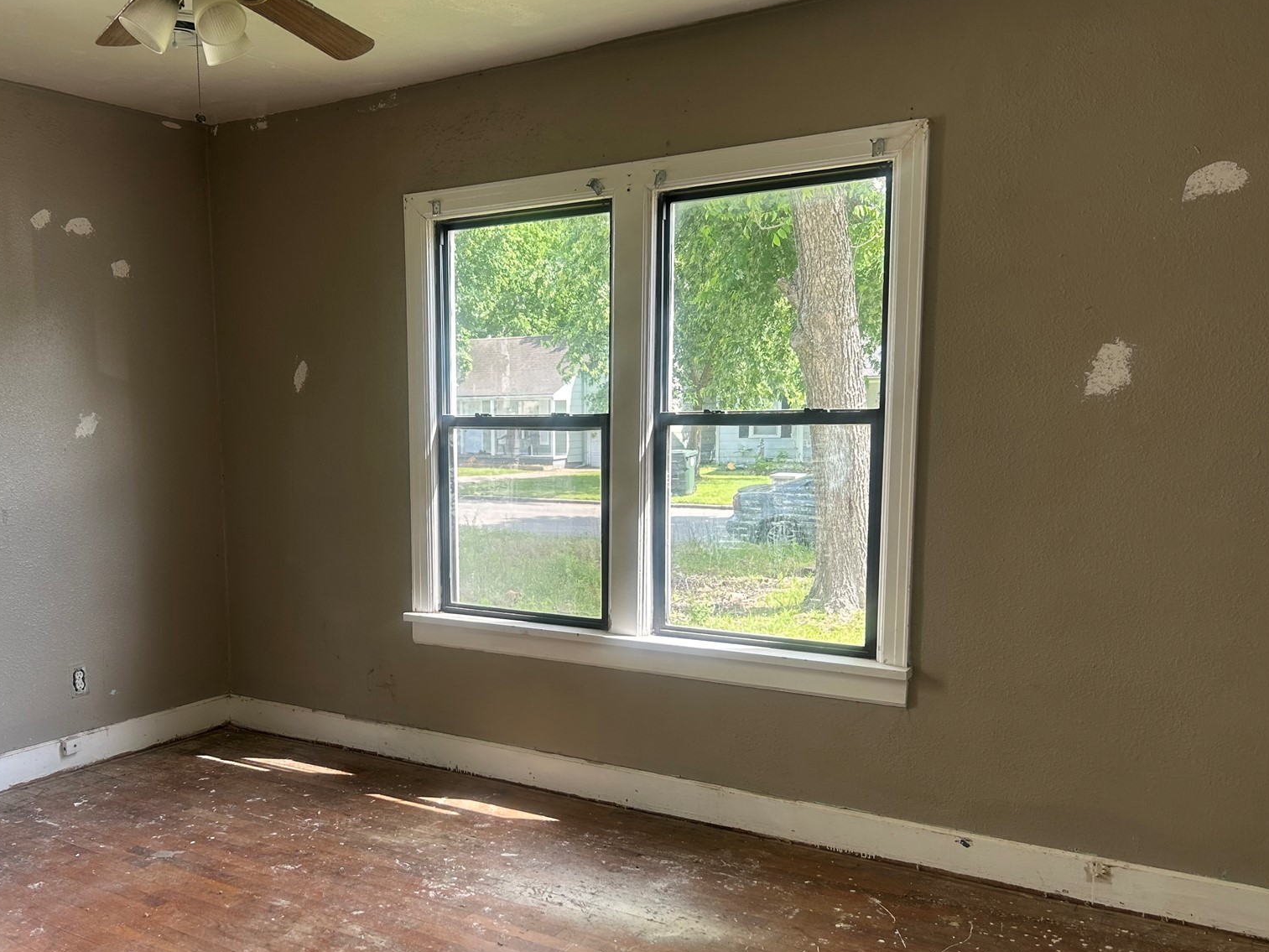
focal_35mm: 33
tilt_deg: -7.9
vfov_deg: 42.8
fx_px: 1210
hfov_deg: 54.7
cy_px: 559
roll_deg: +0.4
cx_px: 473
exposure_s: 1/168
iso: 40
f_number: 1.5
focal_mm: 5.7
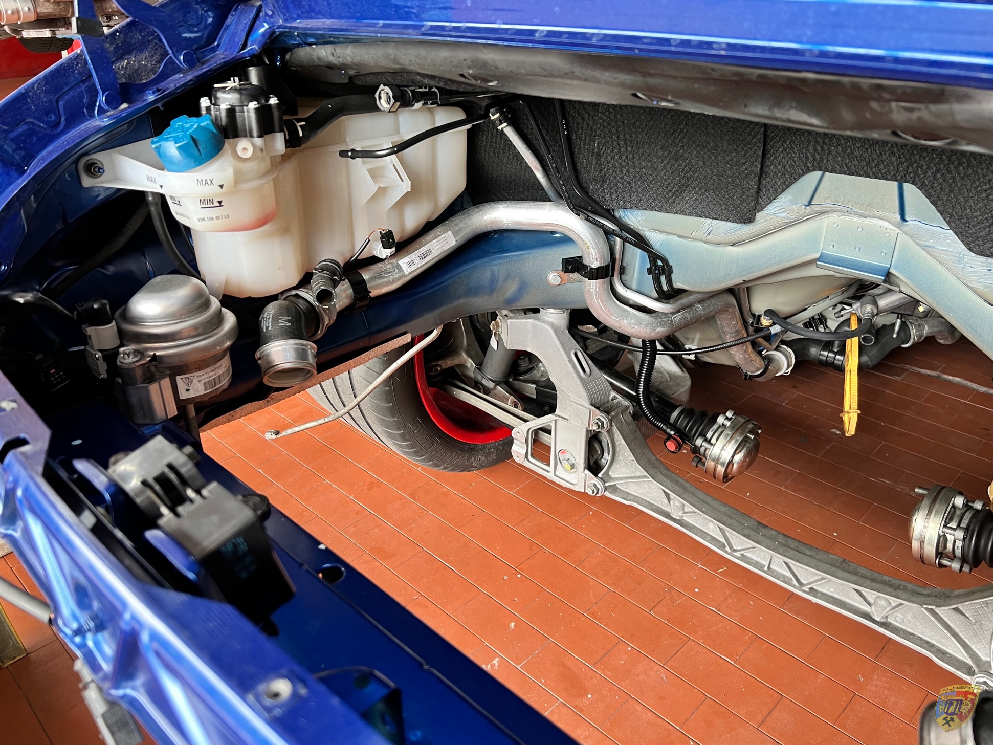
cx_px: 491
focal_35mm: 27
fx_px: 775
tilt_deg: -29.1
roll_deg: +0.3
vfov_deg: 51.4
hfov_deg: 65.3
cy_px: 369
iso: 125
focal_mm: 5.7
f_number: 1.5
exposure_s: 1/50
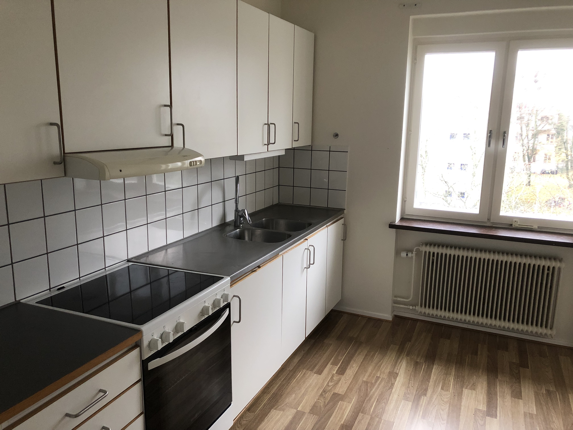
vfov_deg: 49.7
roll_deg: -0.9
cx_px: 286
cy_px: 215
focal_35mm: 28
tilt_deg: -11.2
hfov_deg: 63.4
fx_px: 463
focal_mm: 3.99
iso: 64
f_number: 1.8
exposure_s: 1/15
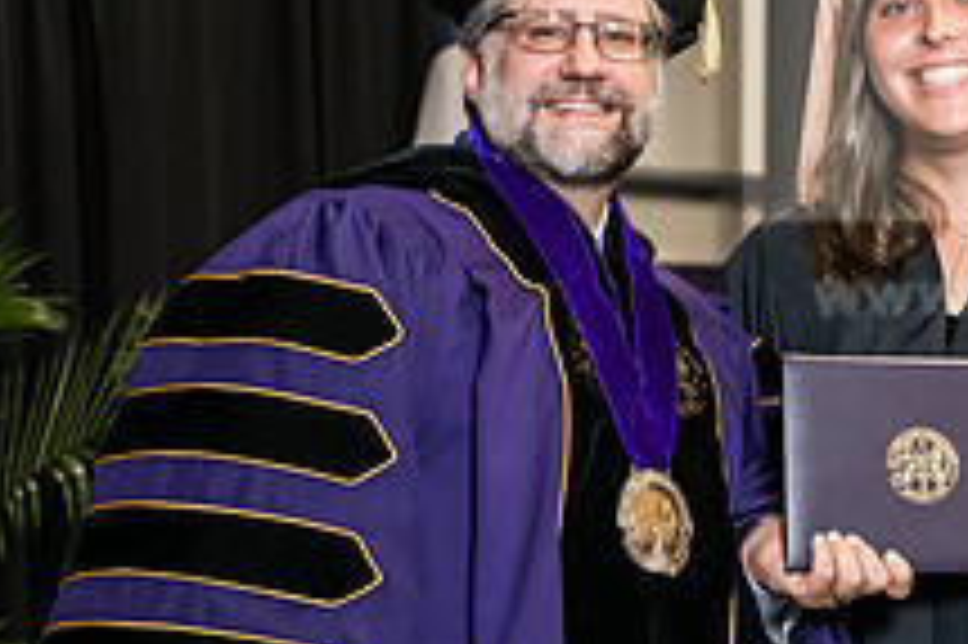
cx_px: 608
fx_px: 4782
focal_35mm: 178
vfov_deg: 7.7
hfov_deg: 11.6
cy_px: 390
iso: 2500
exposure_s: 1/200
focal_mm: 66
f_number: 5
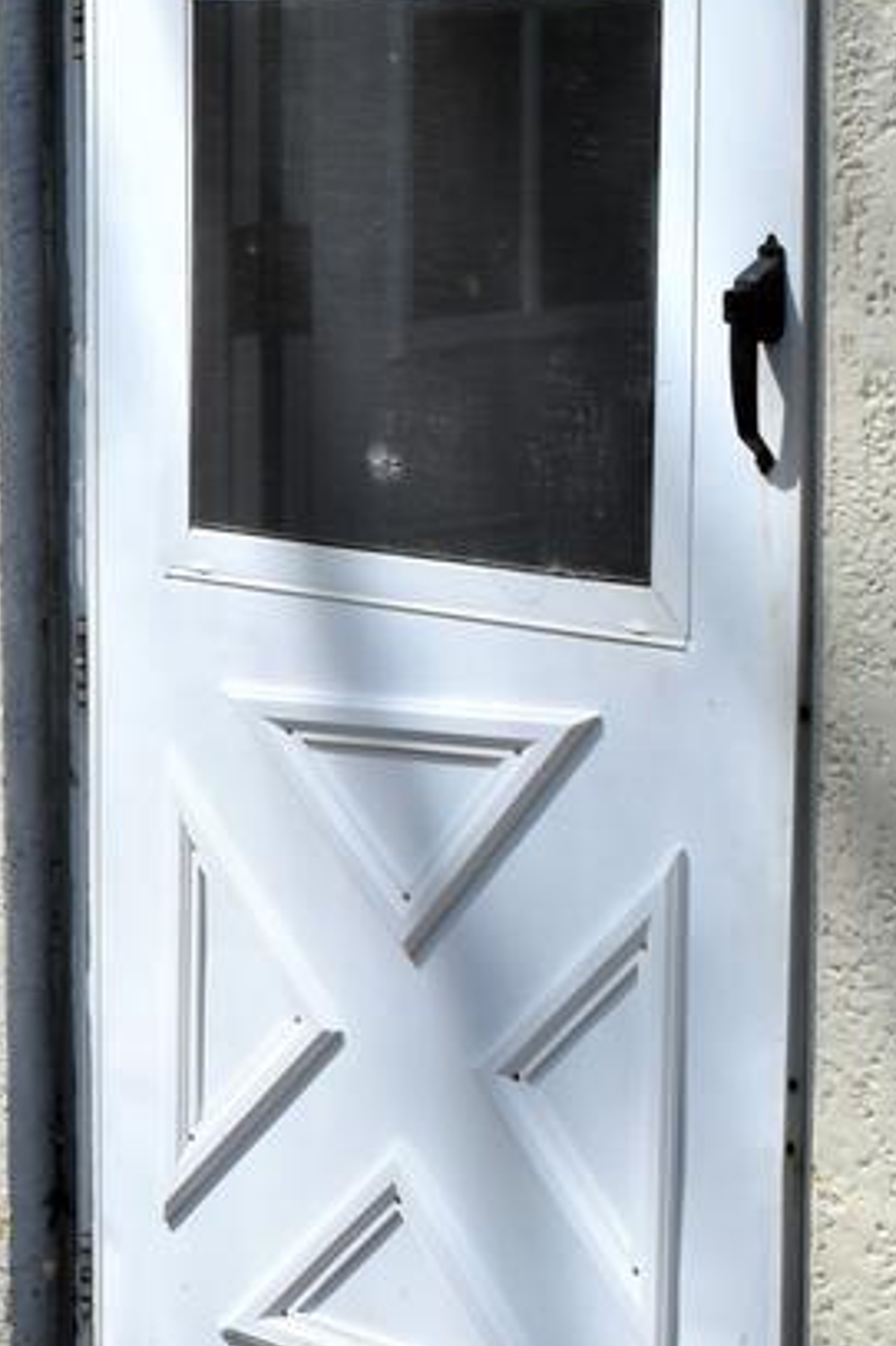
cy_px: 592
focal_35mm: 102
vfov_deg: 20.0
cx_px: -673
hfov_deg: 12.4
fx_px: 3811
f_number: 10
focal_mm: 18
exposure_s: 1/400
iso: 200
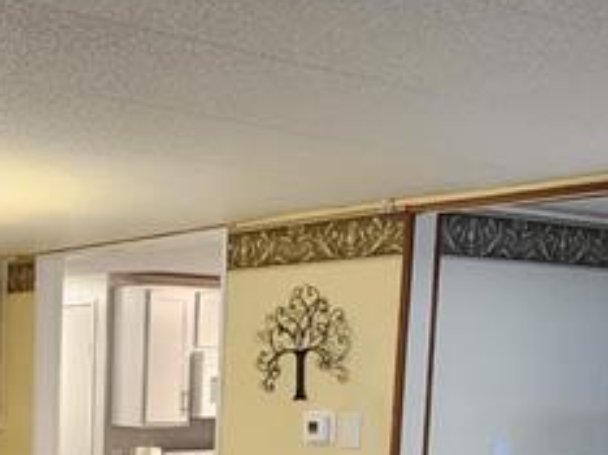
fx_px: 1000
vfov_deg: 23.9
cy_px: 510
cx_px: -55
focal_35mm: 57
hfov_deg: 30.4
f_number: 2.2
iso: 400
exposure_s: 1/60
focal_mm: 2.2
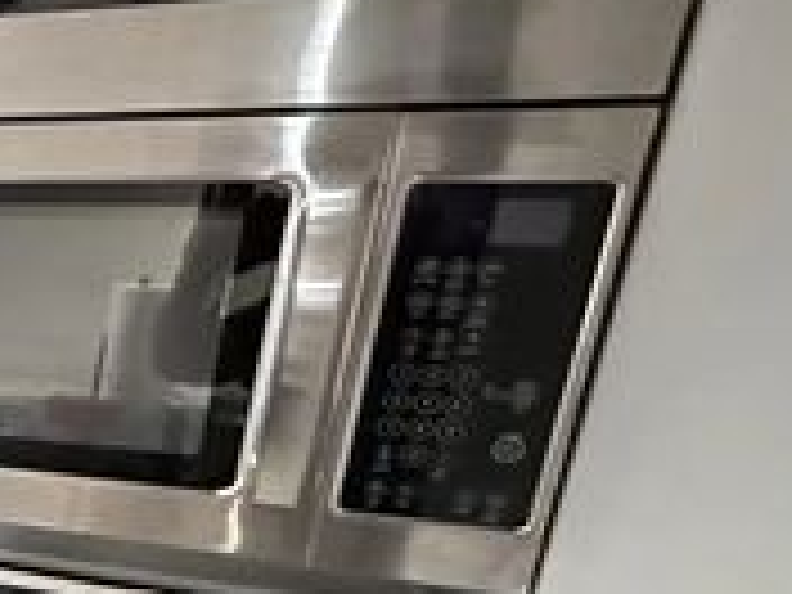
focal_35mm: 51
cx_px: -522
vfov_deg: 27.4
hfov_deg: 24.3
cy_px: 544
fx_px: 1167
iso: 1000
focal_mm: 2.22
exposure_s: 1/40
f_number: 2.2
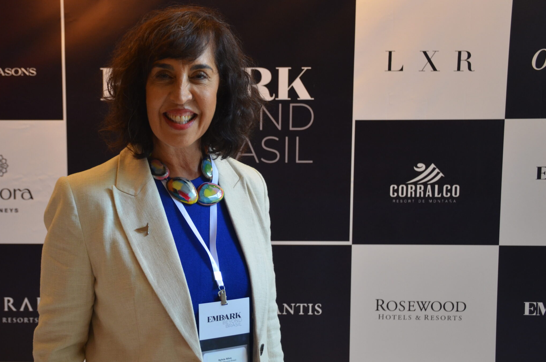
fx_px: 766
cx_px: 206
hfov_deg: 39.0
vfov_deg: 26.5
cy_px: 202
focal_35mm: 51
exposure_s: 1/60
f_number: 4
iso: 720
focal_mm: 27
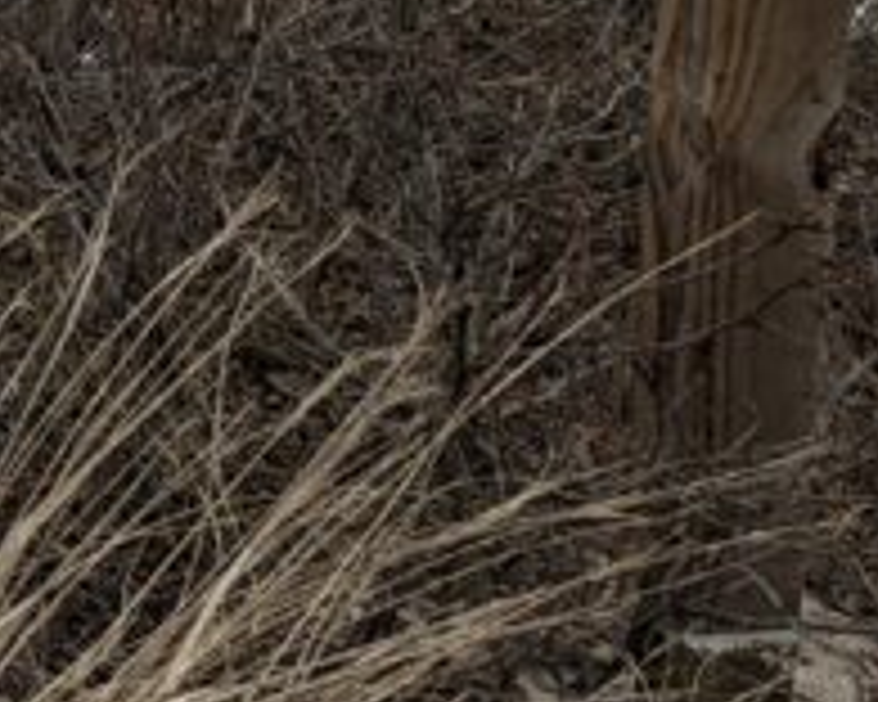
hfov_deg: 11.6
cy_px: -434
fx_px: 3326
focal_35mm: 128
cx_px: -1405
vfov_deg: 11.4
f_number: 1.89
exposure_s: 1/433
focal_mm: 5.43
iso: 46
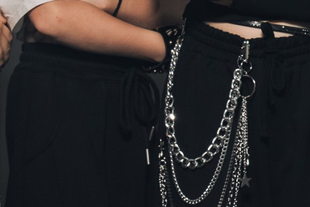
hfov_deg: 7.0
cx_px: 670
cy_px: 93
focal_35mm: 281
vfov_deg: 4.9
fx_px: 2419
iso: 320
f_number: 5
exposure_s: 1/125
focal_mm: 42
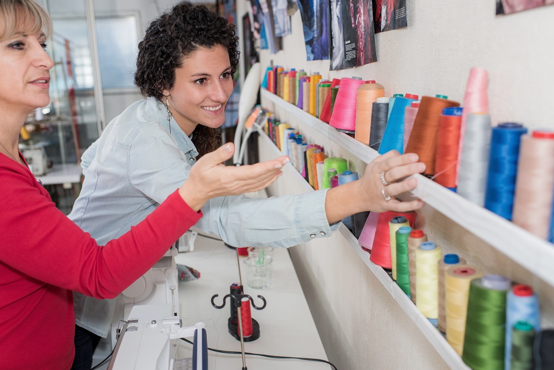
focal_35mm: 36
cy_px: 185
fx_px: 554
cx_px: 270
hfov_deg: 53.1
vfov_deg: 36.9
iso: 200
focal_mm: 35
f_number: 3.5
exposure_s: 1/80
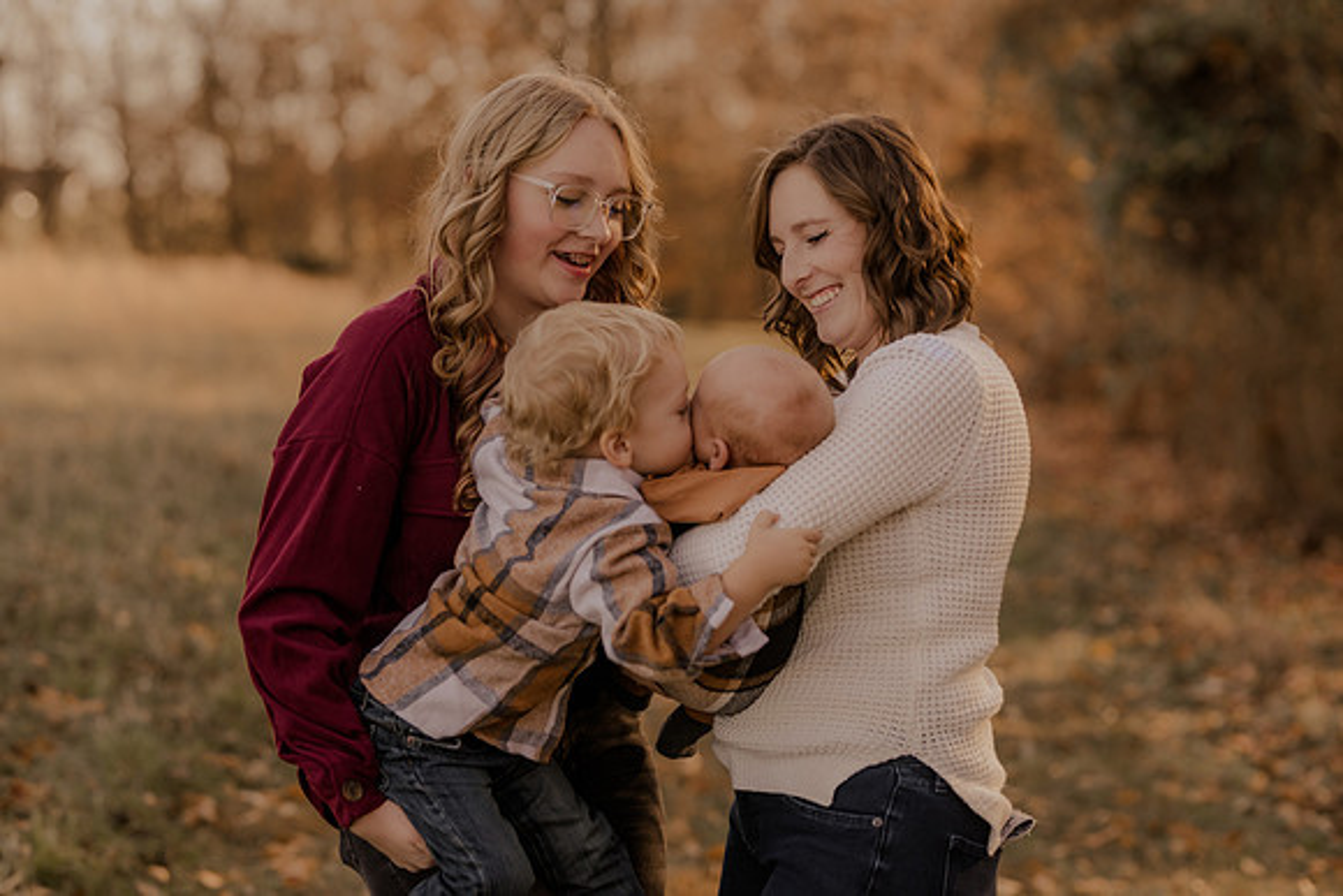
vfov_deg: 16.1
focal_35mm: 85
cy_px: 448
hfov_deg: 23.9
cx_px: 672
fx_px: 3172
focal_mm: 85
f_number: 2.8
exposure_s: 1/400
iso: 200
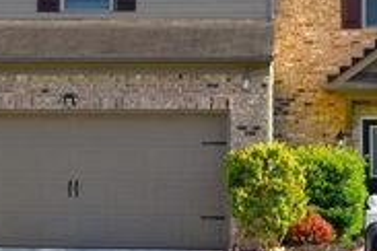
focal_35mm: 110
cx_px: 220
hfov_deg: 18.5
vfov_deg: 12.4
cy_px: 98
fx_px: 1156
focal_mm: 27
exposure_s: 1/320
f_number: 9
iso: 200
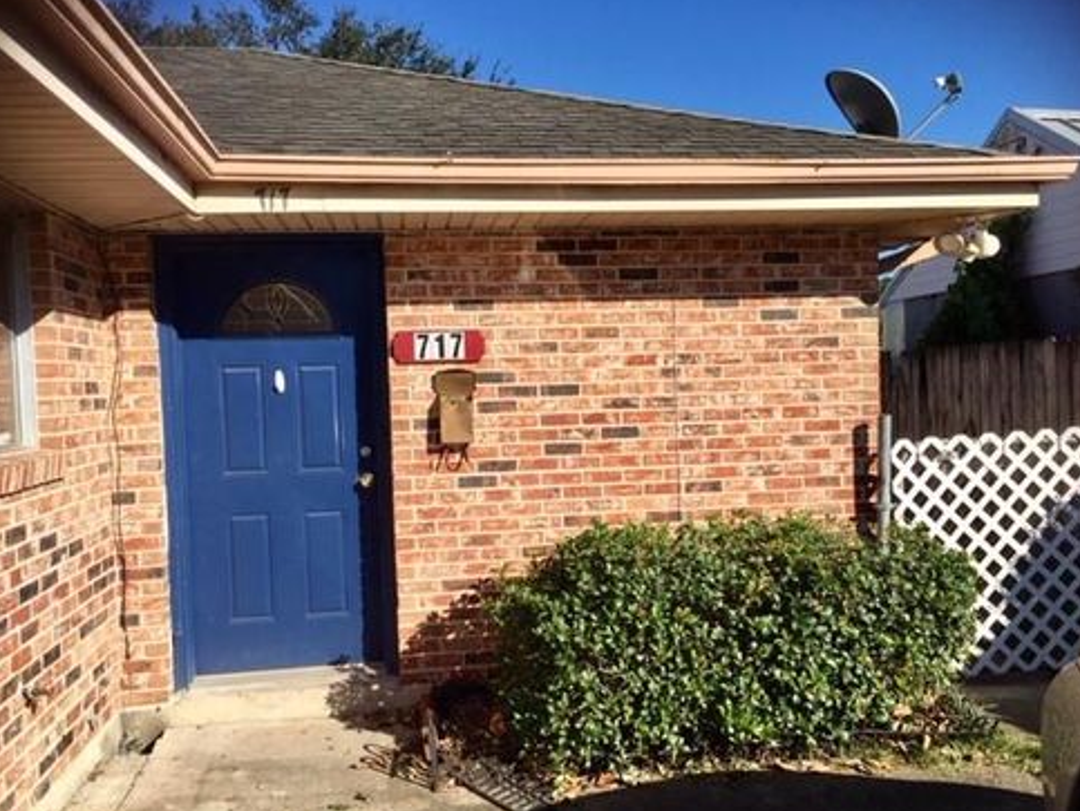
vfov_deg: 46.9
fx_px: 937
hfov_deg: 59.9
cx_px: 541
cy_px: 403
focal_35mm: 30
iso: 32
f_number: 2.2
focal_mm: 4.15
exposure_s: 1/2475
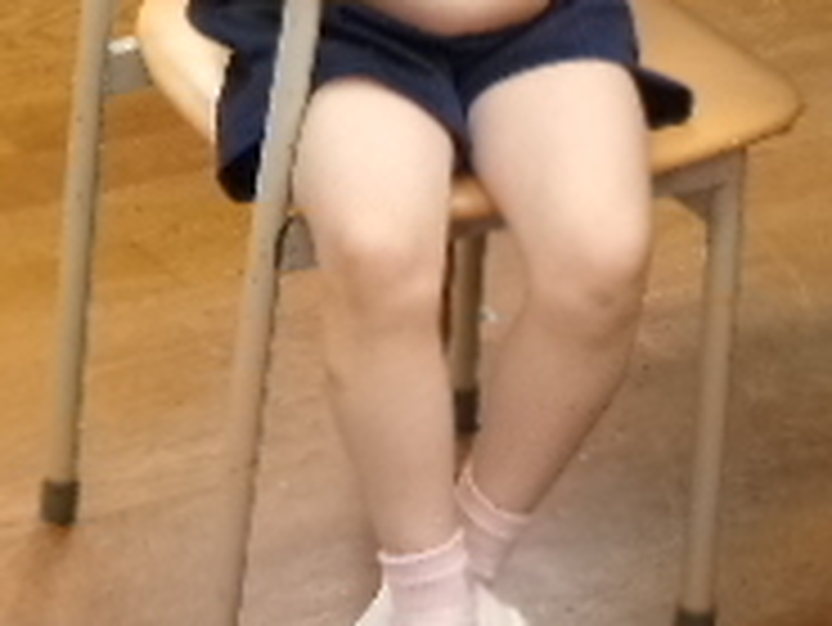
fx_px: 3584
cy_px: -293
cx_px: -229
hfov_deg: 12.8
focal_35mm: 149
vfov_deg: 9.7
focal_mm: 7.8
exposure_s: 1/25
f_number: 4.7
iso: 400
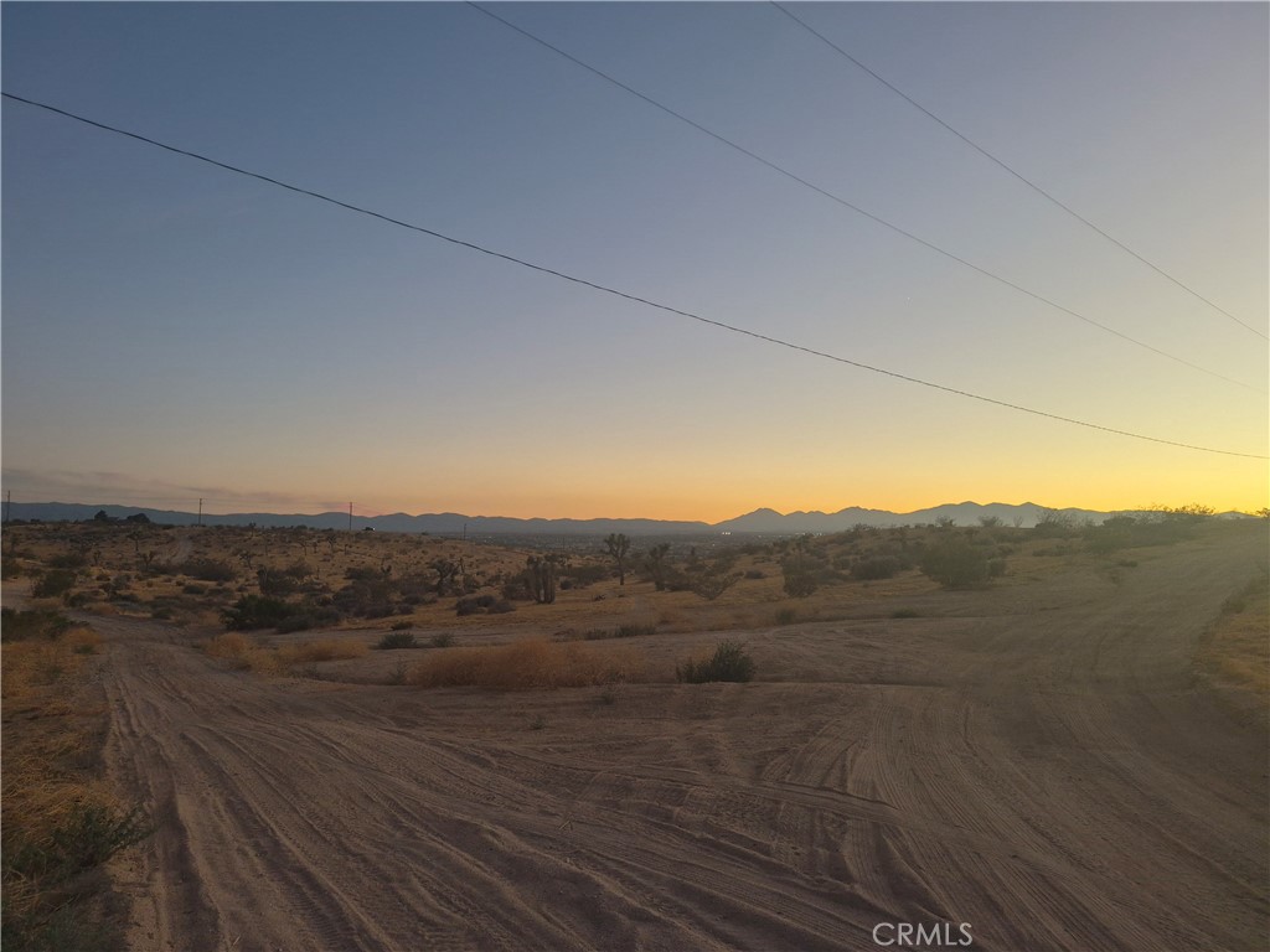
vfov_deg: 58.9
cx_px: 635
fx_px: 844
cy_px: 476
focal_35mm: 23
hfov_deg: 73.9
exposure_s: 1/180
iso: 200
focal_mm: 5.4
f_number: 1.8
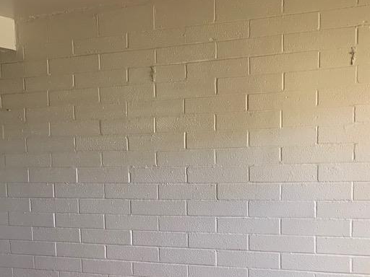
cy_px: 262
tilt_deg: -8.9
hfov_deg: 29.8
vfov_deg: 21.9
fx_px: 695
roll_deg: +0.7
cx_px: 185
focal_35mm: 65
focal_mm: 4.25
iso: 400
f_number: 1.8
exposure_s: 1/50
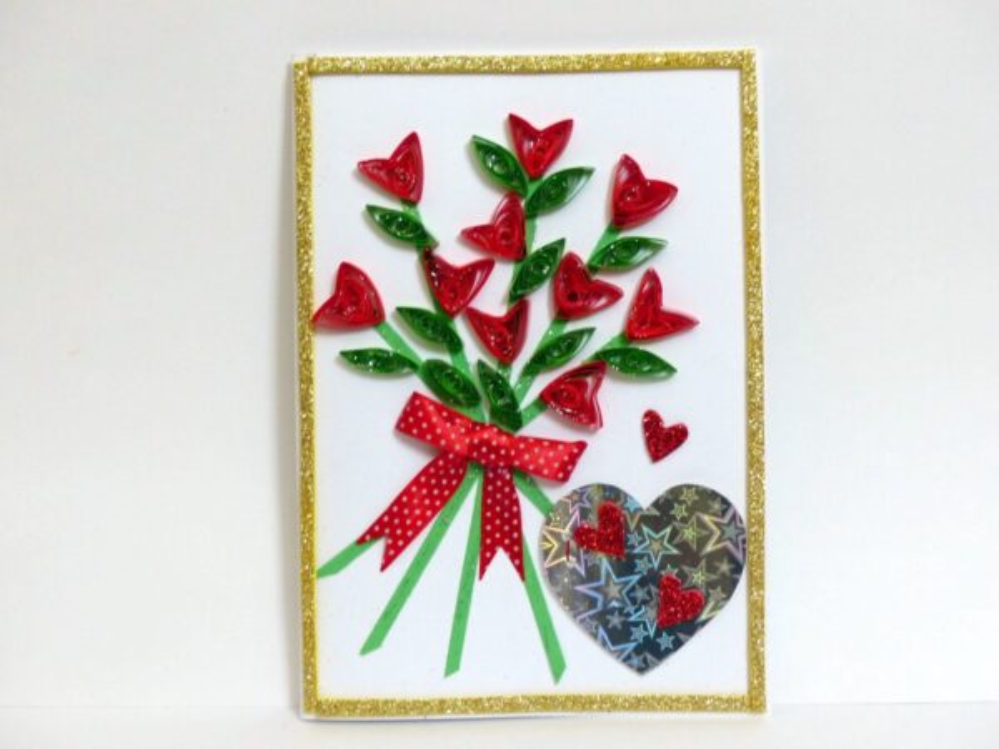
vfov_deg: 29.1
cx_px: 500
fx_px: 1443
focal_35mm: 50
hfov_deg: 38.2
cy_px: 374
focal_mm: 9.1
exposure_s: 1/15
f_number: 2.8
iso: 400
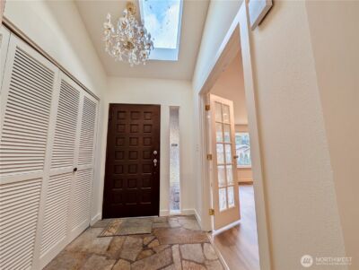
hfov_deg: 110.5
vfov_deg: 94.6
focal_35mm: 12
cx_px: 180
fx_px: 125
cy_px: 135
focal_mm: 2.02
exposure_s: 1/440
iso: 44
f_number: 1.7
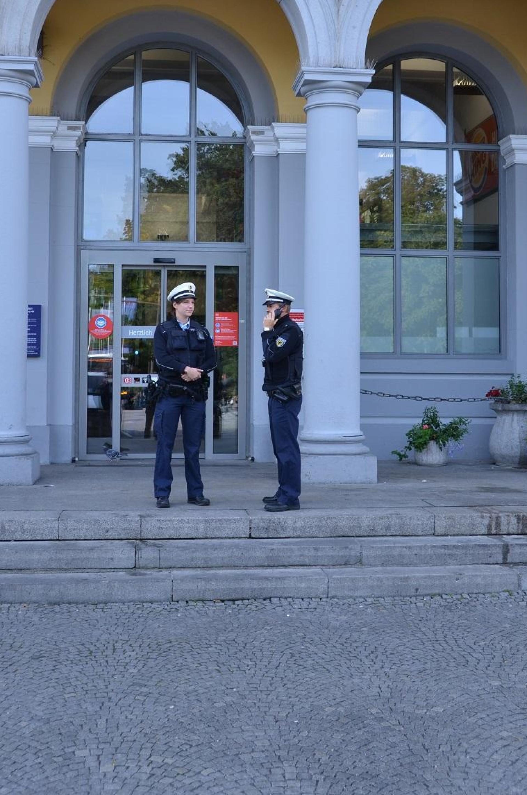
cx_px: 264
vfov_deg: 53.2
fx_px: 793
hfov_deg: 36.7
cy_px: 398
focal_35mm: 36
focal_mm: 24
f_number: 6.3
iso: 200
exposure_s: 1/160
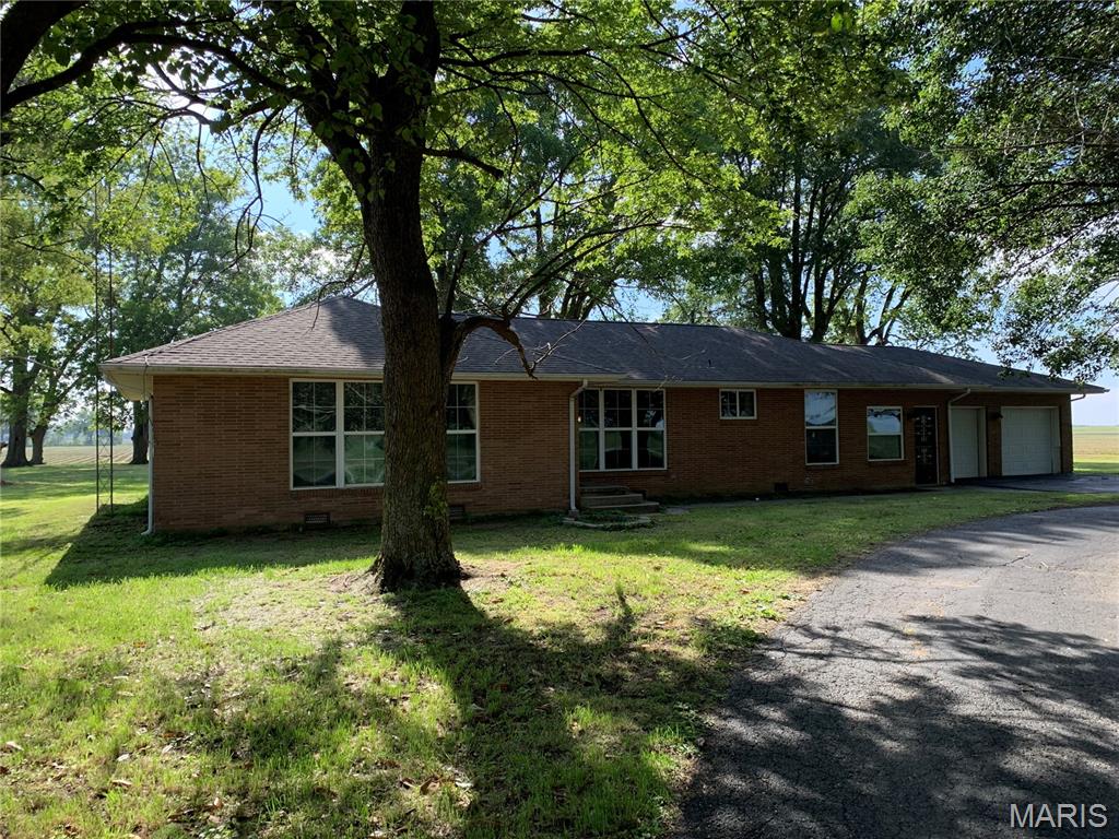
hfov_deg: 67.3
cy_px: 420
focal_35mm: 26
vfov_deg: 53.1
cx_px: 560
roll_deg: +1.1
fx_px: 840
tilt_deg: -0.2
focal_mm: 4.25
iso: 25
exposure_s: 1/635
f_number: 1.8
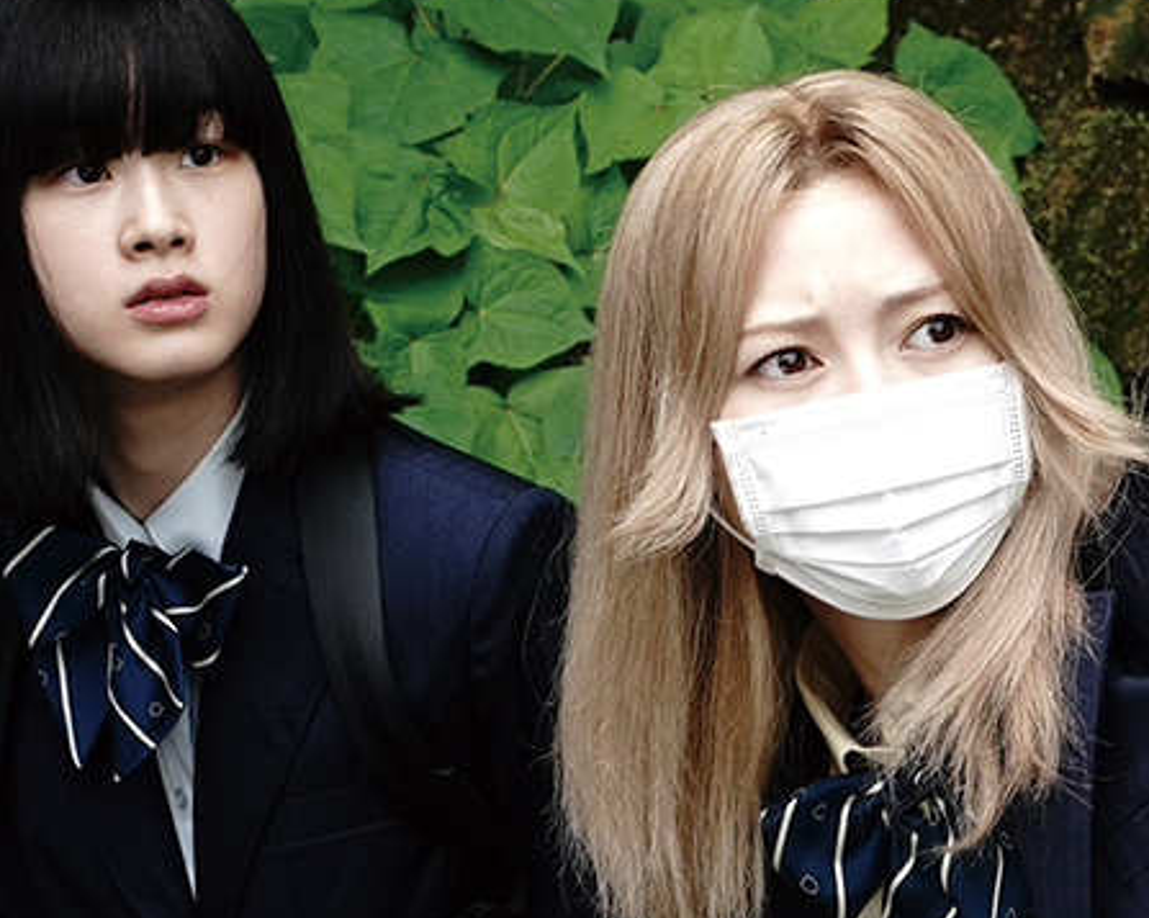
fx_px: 7952
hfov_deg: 8.2
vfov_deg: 6.6
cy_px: 626
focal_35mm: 234
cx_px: 1211
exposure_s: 1/250
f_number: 11
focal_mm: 87
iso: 1000
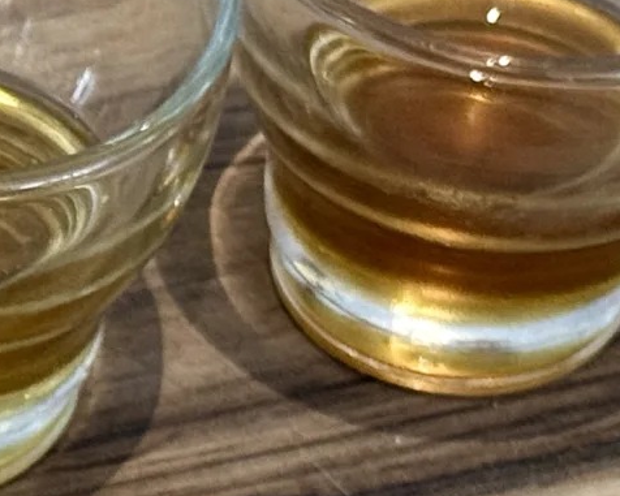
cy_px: 759
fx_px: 4625
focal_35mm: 252
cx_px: -296
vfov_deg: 6.1
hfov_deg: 7.5
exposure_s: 1/64
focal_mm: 6.76
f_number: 1.78
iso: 100
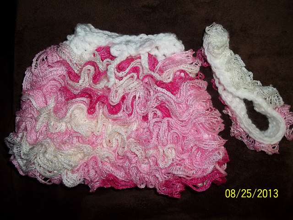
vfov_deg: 44.2
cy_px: 110
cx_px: 146
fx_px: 271
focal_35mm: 32
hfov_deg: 56.8
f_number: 2.9
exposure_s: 1/30
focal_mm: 5.7
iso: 64
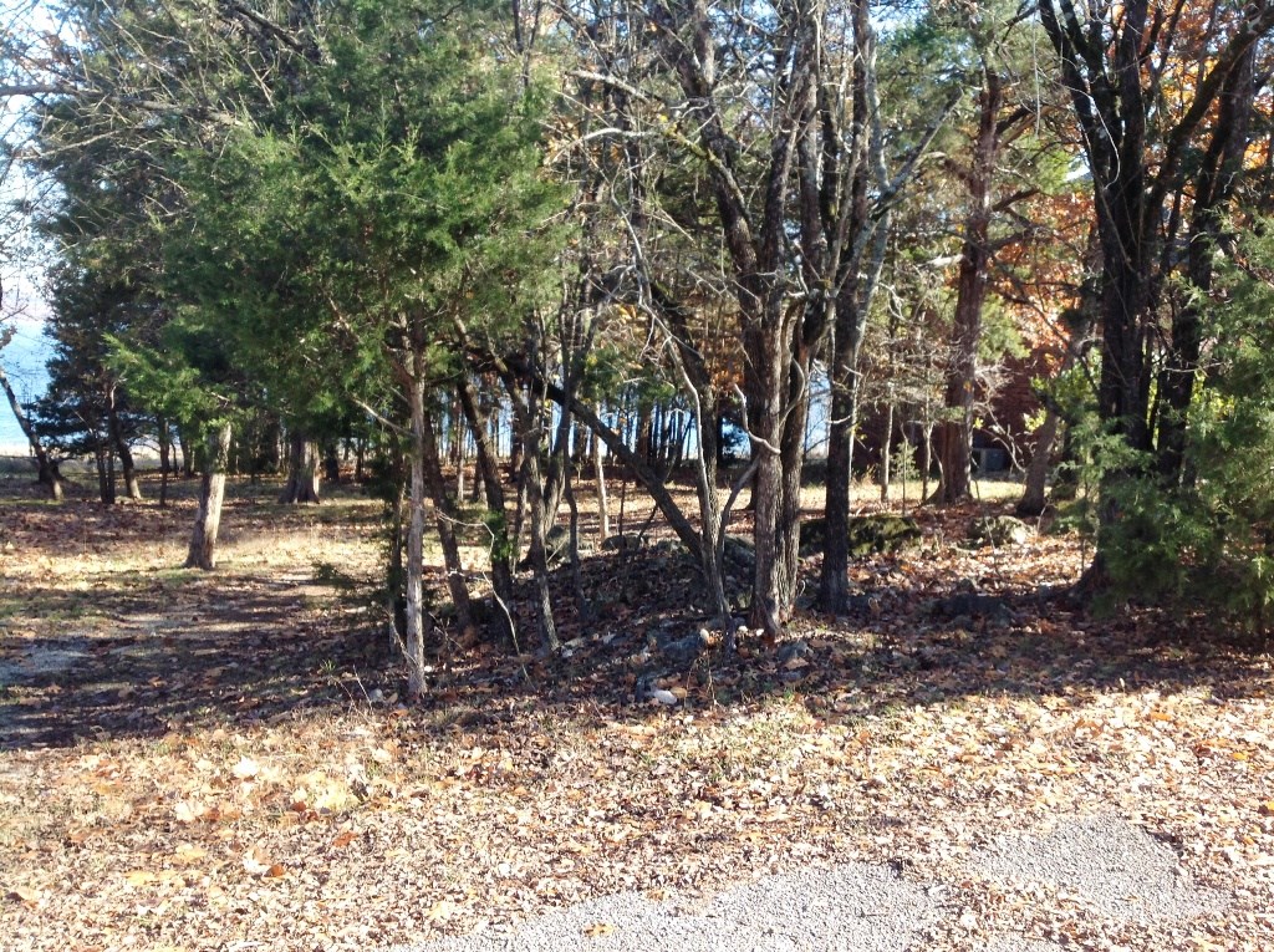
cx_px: 637
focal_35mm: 35
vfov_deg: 40.6
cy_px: 476
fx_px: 1286
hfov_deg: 52.7
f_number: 2.4
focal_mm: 4.28
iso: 50
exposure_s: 1/254
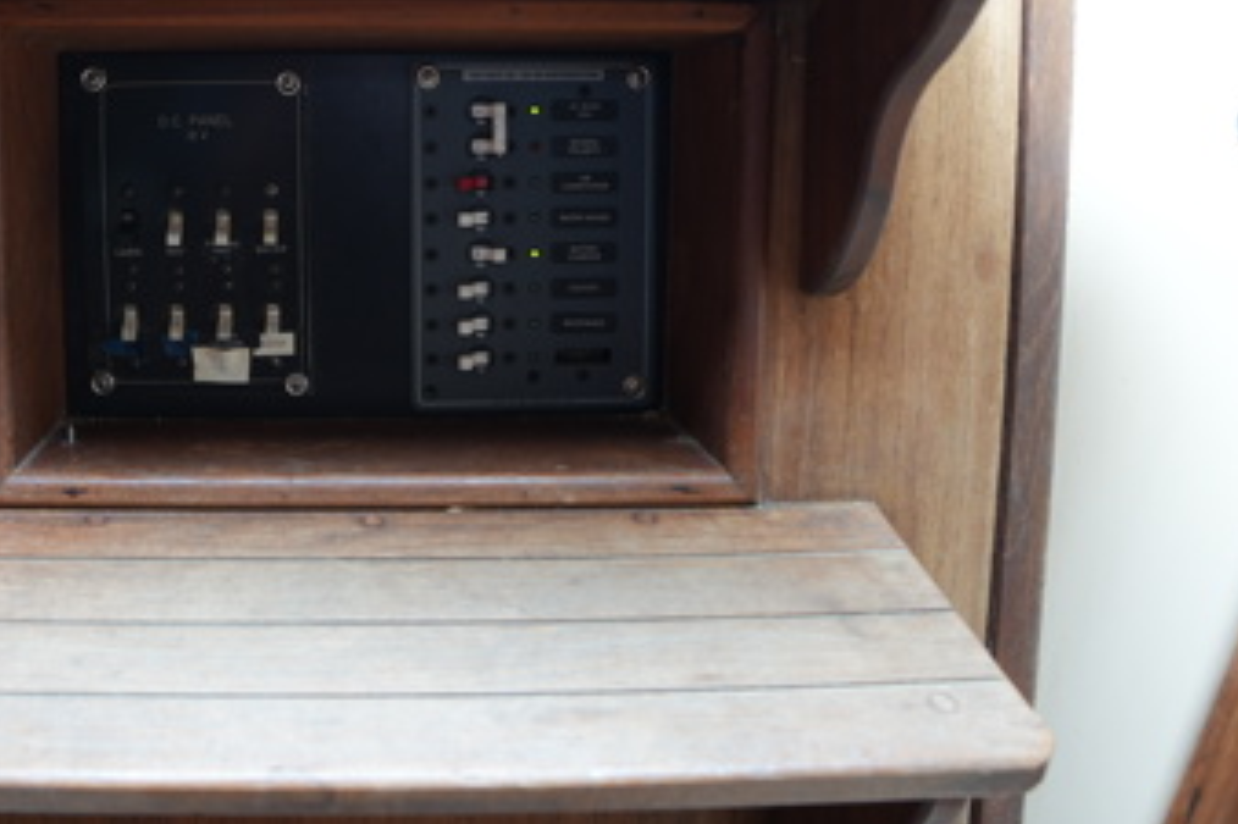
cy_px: 231
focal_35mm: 32
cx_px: 366
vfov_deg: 40.2
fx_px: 1100
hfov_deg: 56.8
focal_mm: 12
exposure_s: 1/25
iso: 100
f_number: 2.2
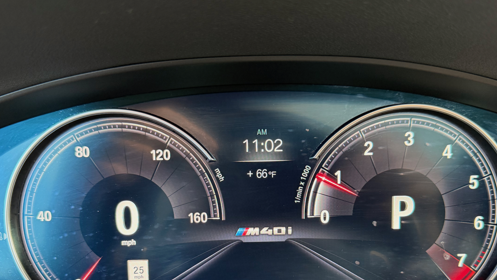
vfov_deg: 33.0
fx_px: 461
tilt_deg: -27.9
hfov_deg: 56.6
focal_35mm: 35
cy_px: 212
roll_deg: +3.2
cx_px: 253
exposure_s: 1/60
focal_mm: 6.76
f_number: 1.78
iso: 320
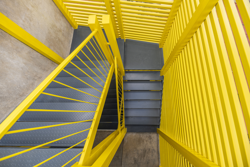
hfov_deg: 104.3
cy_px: 84
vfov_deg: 81.2
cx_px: 125
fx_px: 97
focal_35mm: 14
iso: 100
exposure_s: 1/250
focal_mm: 14
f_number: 4
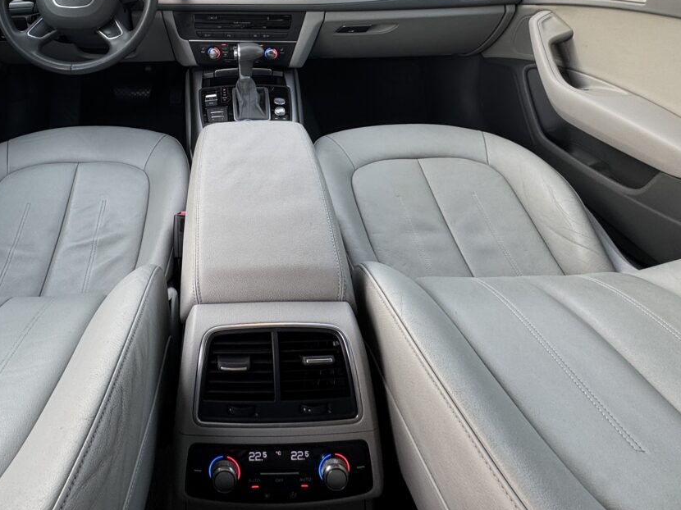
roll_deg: +0.6
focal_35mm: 27
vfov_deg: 44.9
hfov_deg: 63.7
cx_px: 228
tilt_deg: -16.7
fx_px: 531
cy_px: 20
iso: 40
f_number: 2.2
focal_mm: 2.22
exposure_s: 1/99
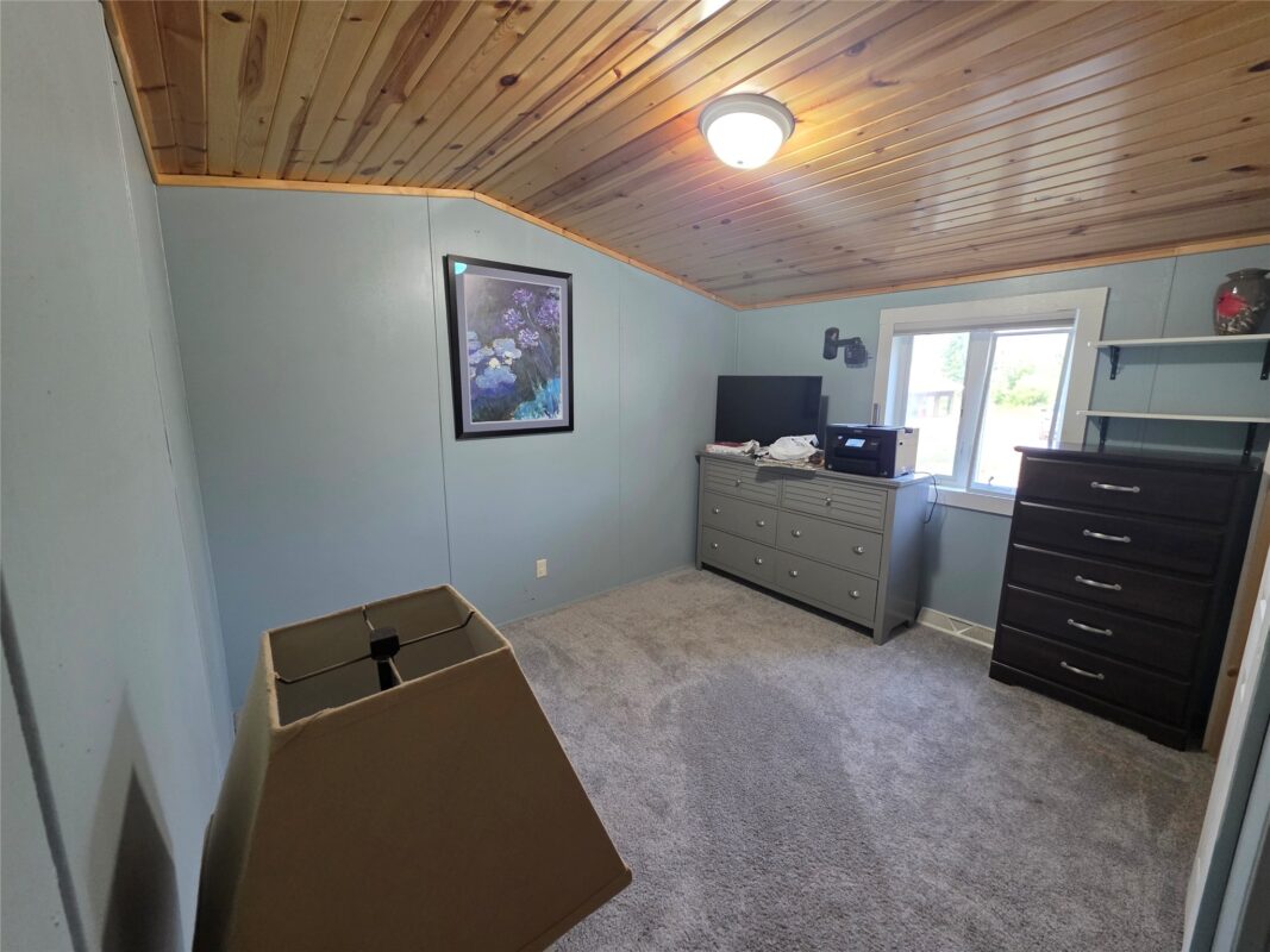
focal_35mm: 13
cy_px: 476
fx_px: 477
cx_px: 635
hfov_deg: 106.2
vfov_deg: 89.9
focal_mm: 2.2
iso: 500
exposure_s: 1/60
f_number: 1.9
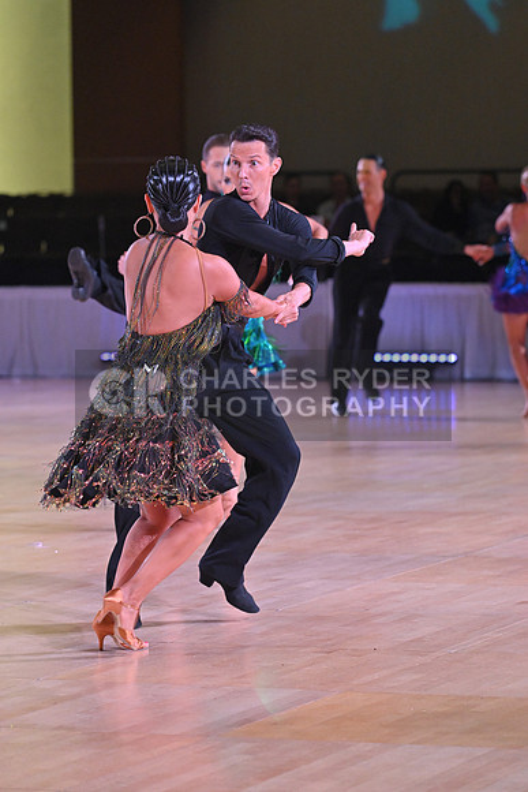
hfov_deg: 8.1
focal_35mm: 170
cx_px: 264
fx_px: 3737
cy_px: 396
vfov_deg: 12.1
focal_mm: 170
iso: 4000
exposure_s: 1/400
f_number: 5
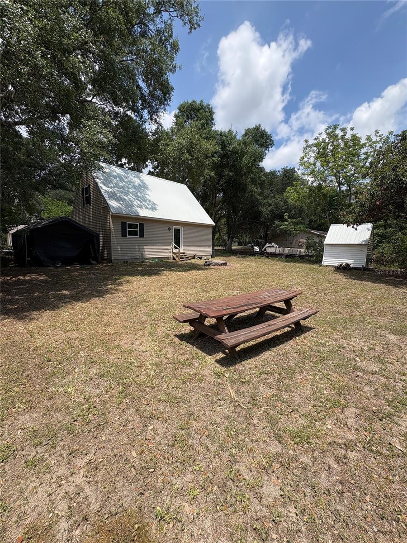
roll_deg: -1.0
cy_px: 272
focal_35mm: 14
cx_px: 204
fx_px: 219
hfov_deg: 85.7
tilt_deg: -7.2
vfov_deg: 102.1
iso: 50
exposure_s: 1/1323
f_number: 2.2
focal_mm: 2.22
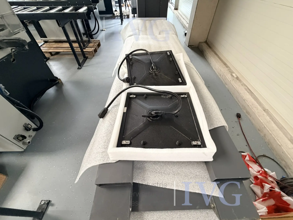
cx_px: 148
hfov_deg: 98.2
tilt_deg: -47.2
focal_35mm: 15
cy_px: 111
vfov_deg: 81.7
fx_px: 127
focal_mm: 2.22
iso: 500
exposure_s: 1/60
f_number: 2.2
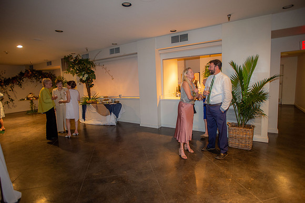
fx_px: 161
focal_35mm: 19
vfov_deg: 64.5
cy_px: 102
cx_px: 152
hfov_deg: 86.9
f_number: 2.8
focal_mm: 19
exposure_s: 1/50
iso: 1600
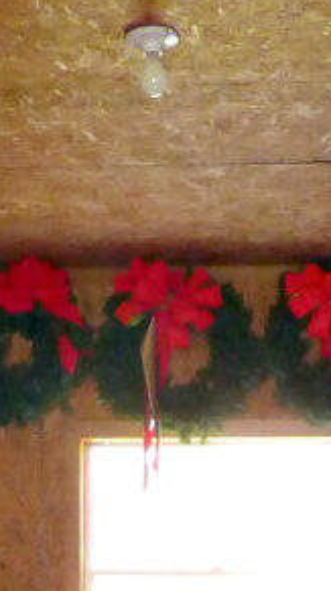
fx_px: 1503
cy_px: 753
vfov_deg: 20.5
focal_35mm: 96
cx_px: 177
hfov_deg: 12.6
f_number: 2.8
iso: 640
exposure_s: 1/60
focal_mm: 3.58
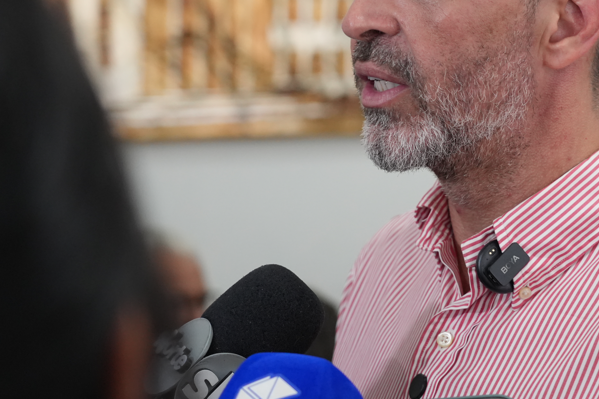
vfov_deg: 12.5
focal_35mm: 109
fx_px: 1813
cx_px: 413
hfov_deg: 18.7
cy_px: 72
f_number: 4
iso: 3200
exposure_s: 1/200
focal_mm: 58
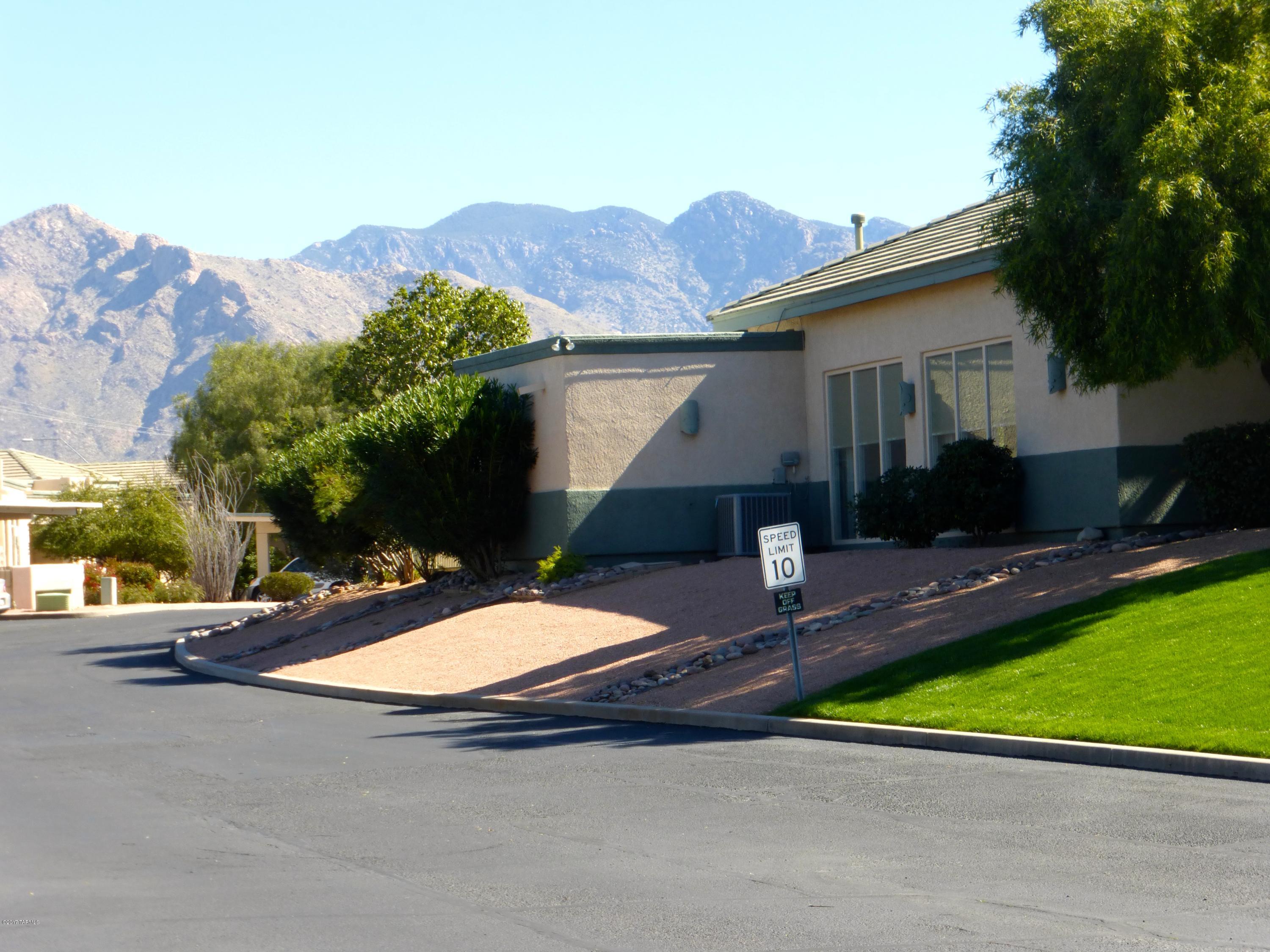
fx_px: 3742
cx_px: 635
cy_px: 476
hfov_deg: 19.3
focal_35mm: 102
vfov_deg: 14.5
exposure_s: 1/250
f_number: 5.3
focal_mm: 18.2
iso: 100
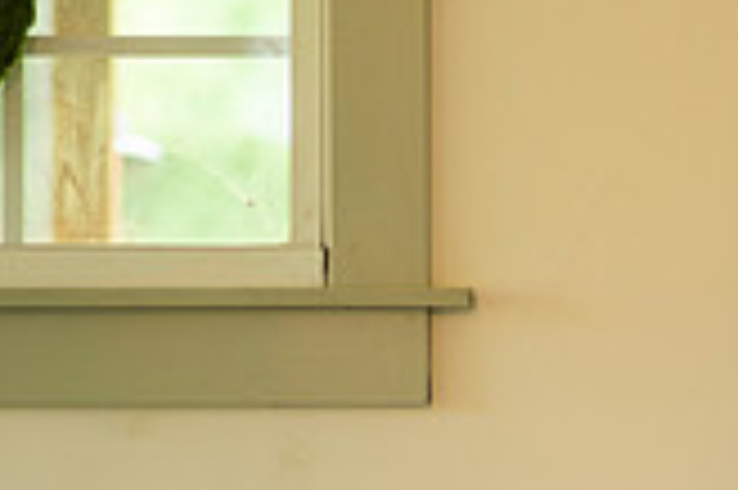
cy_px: 633
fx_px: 6267
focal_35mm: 306
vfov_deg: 4.5
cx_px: 736
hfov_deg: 6.7
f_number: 1.6
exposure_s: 1/320
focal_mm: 85
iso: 500
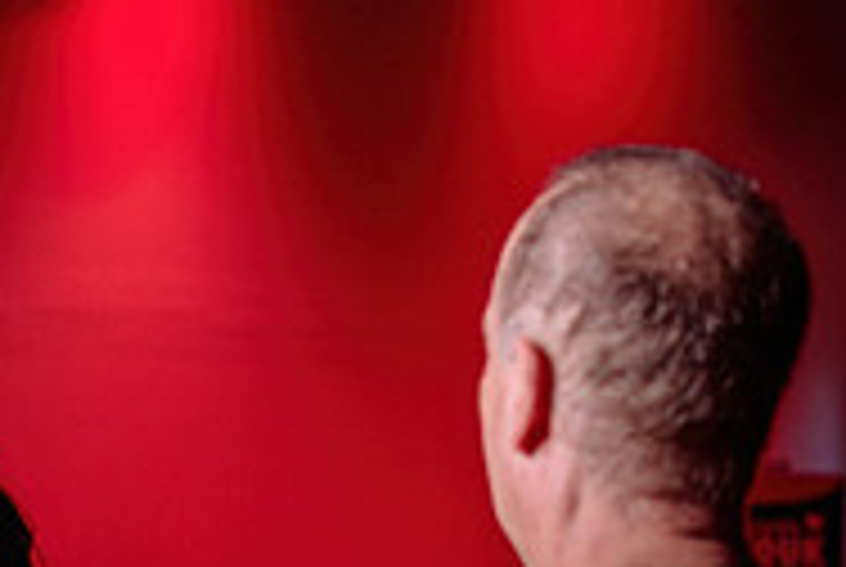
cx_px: -22
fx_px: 3483
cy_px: 727
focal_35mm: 148
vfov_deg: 9.2
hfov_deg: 13.6
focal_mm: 48
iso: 800
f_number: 2.8
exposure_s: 1/100
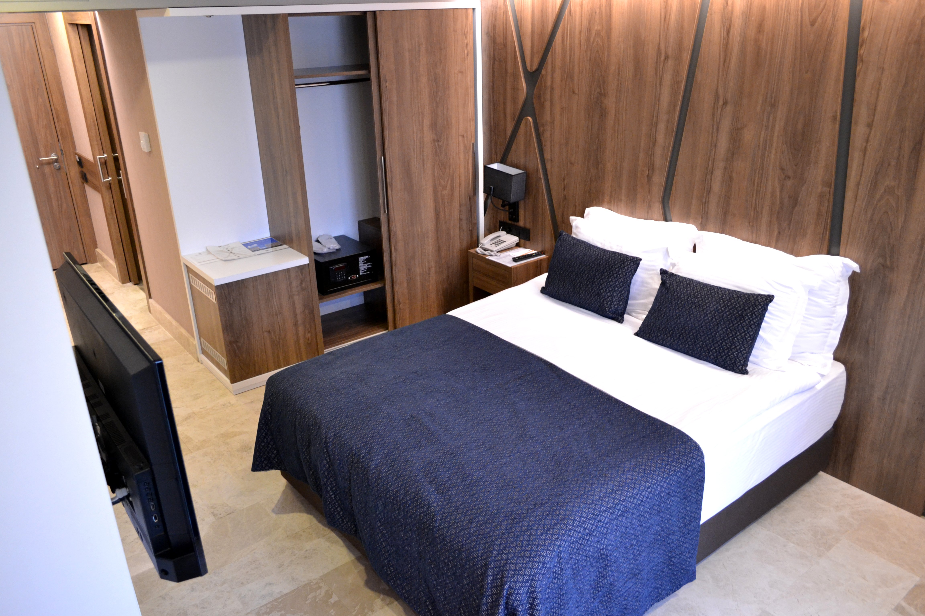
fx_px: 694
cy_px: 308
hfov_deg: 67.4
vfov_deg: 47.9
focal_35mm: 27
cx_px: 462
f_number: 3.5
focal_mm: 18
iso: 1600
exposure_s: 1/20
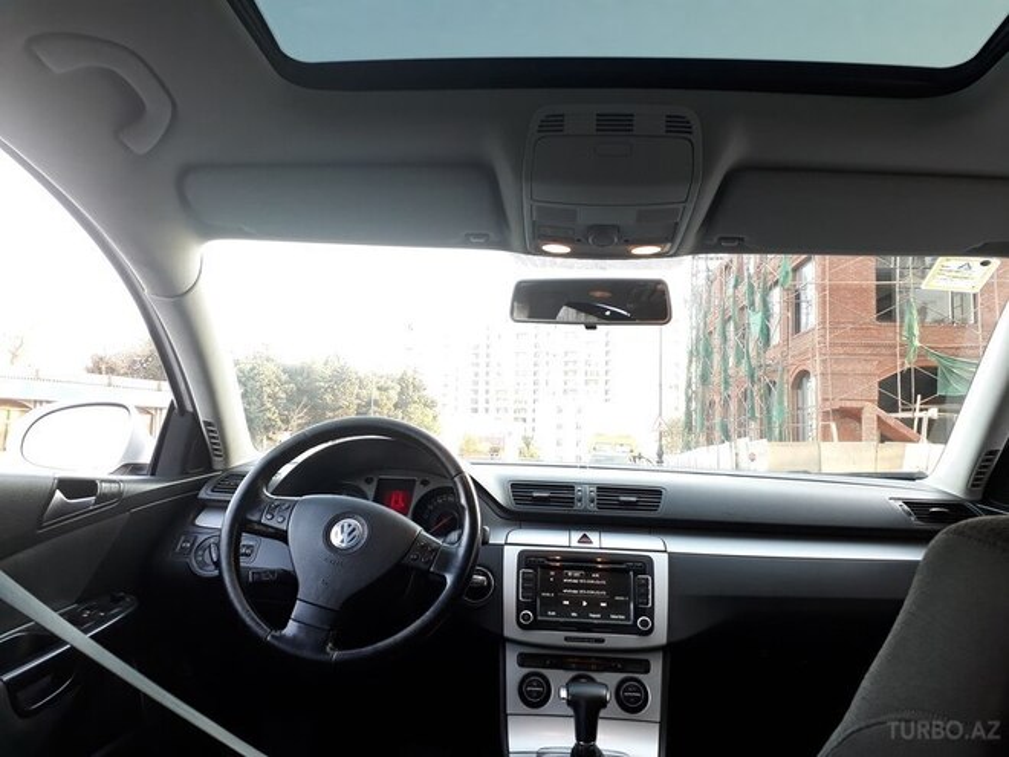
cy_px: 378
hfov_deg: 65.3
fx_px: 787
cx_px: 504
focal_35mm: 27
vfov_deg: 51.4
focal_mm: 3.6
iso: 100
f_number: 1.9
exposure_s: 1/33
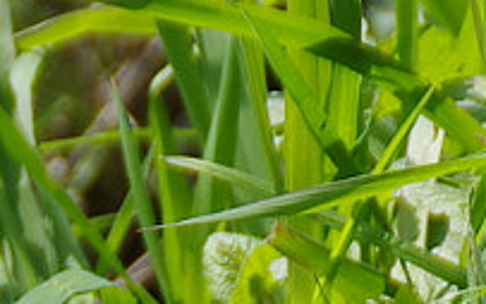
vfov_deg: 1.4
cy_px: 1217
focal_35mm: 940
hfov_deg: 2.2
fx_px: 12454
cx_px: -599
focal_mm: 78
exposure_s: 1/250
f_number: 5.6
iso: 100
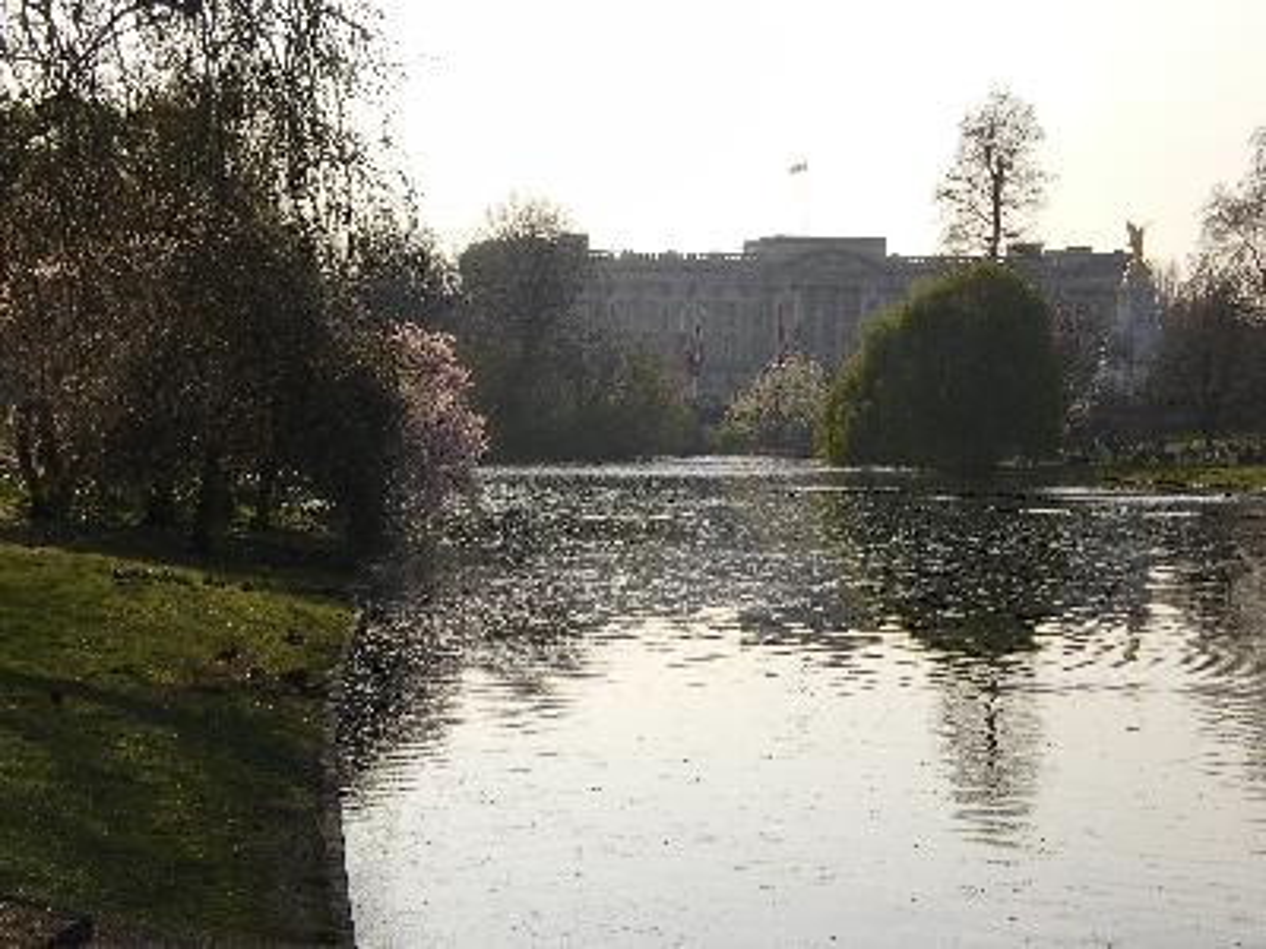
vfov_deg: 18.0
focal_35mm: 82
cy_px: 474
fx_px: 2999
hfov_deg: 23.8
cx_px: 633
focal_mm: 14.3
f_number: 7.2
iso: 50
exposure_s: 1/250
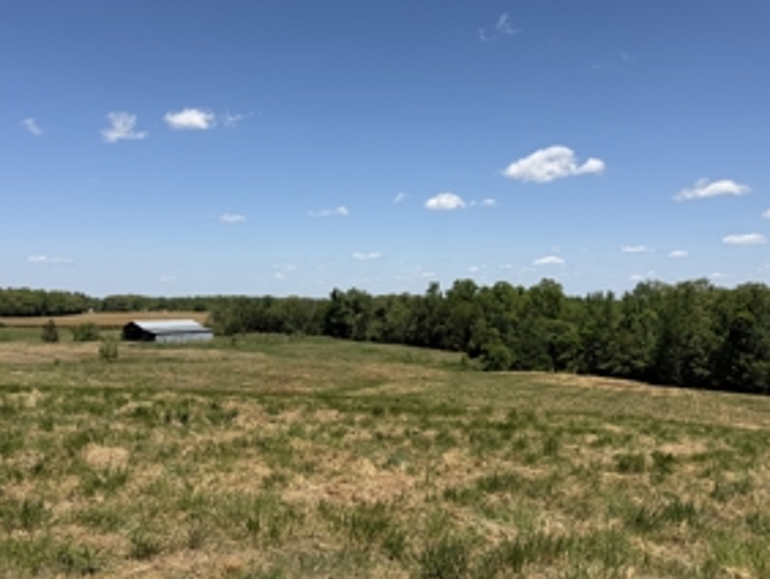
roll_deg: +0.0
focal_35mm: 34
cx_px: 360
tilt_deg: +4.5
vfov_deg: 41.6
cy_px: 229
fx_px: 757
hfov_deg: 53.9
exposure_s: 1/6711
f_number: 1.78
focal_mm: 6.76
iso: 80
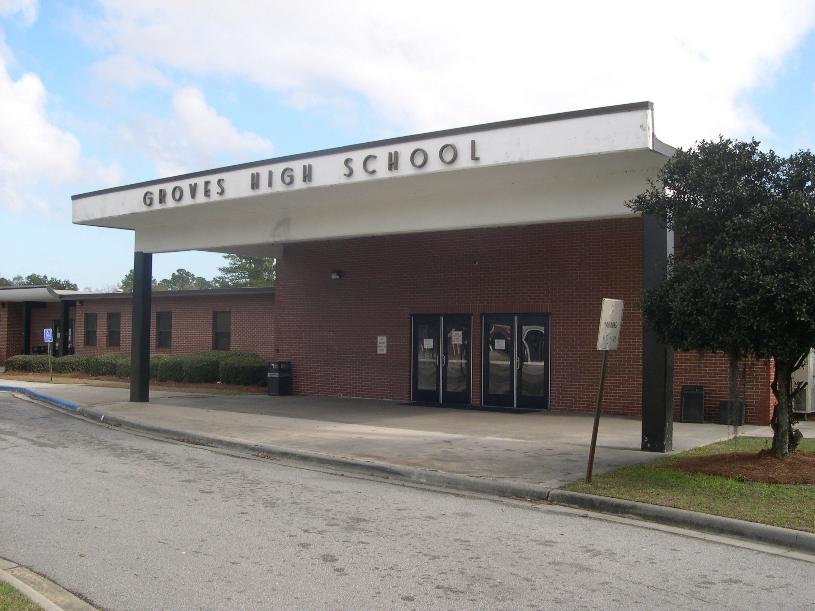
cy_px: 306
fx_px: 895
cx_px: 408
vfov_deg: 37.7
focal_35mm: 38
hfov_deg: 49.0
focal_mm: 8
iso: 100
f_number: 7.6
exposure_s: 1/90.4
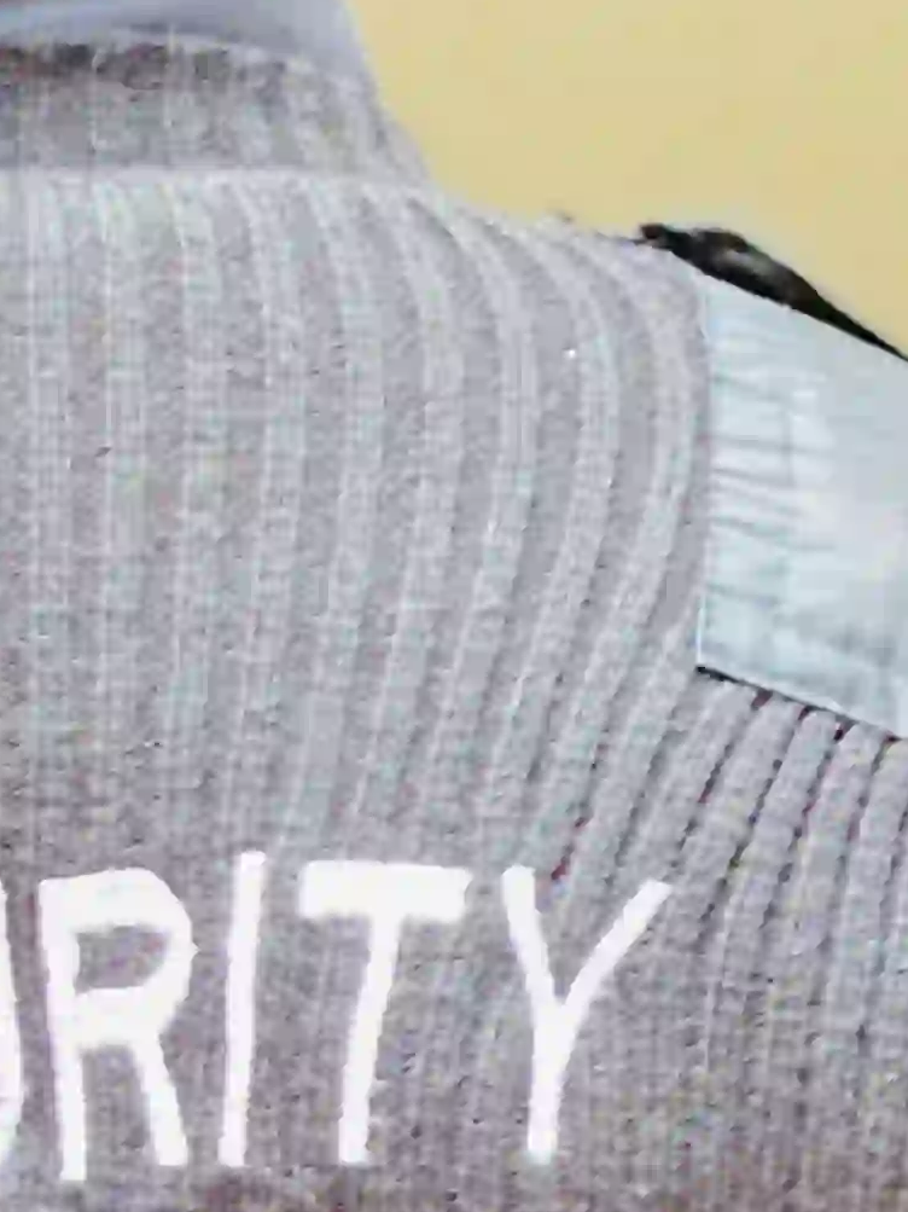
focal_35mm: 209
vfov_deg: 9.4
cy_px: 1257
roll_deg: +3.9
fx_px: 7311
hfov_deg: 7.1
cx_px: -121
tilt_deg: -3.5
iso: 500
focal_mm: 6
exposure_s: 1/21
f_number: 2
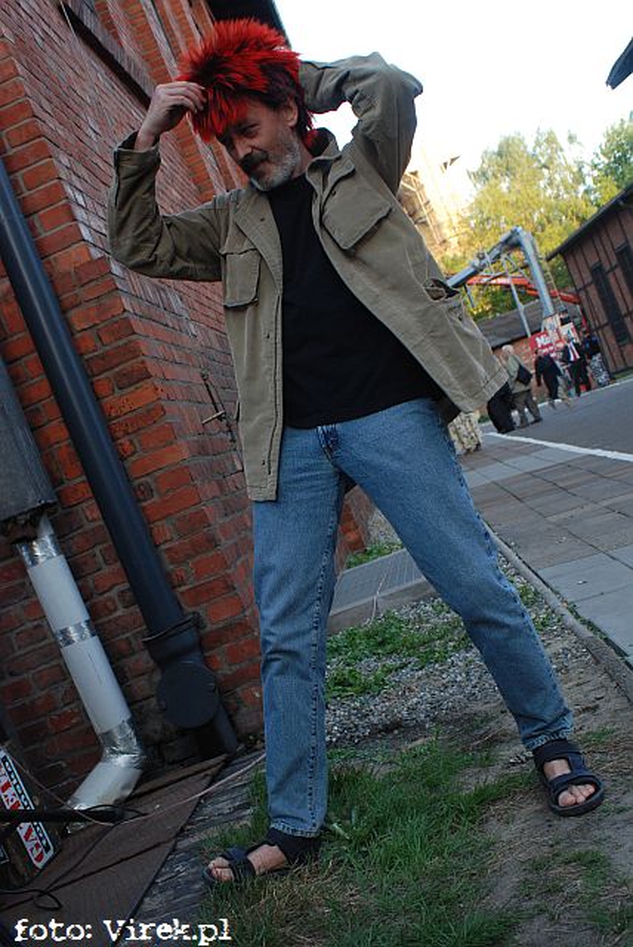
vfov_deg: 46.4
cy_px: 474
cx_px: 316
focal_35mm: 42
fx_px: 1105
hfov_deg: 32.0
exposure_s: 1/100
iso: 400
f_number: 5
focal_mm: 28
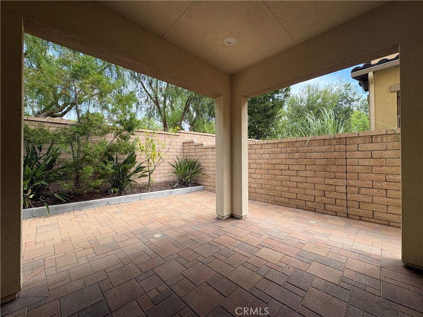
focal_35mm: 14
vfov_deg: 85.7
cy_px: 158
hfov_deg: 102.1
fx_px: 171
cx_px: 212
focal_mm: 2.22
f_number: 2.2
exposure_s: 1/525
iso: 40
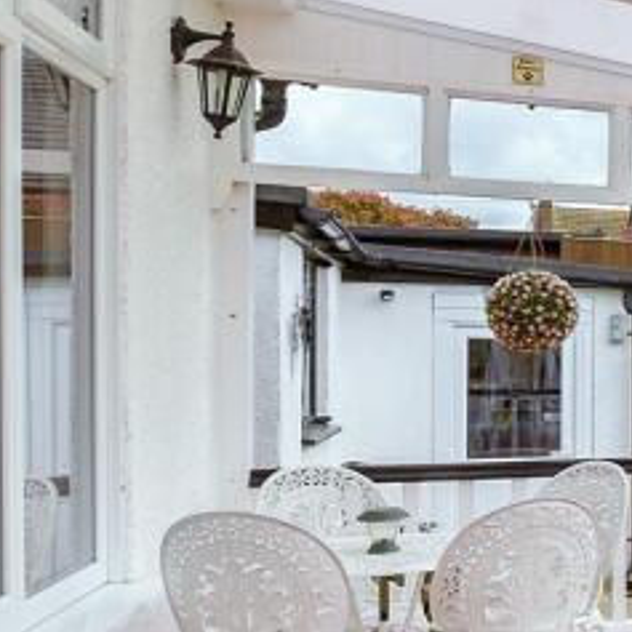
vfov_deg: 31.1
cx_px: 1195
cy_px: 351
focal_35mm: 55
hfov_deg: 20.1
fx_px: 1136
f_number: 8
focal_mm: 10
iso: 160
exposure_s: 1/250
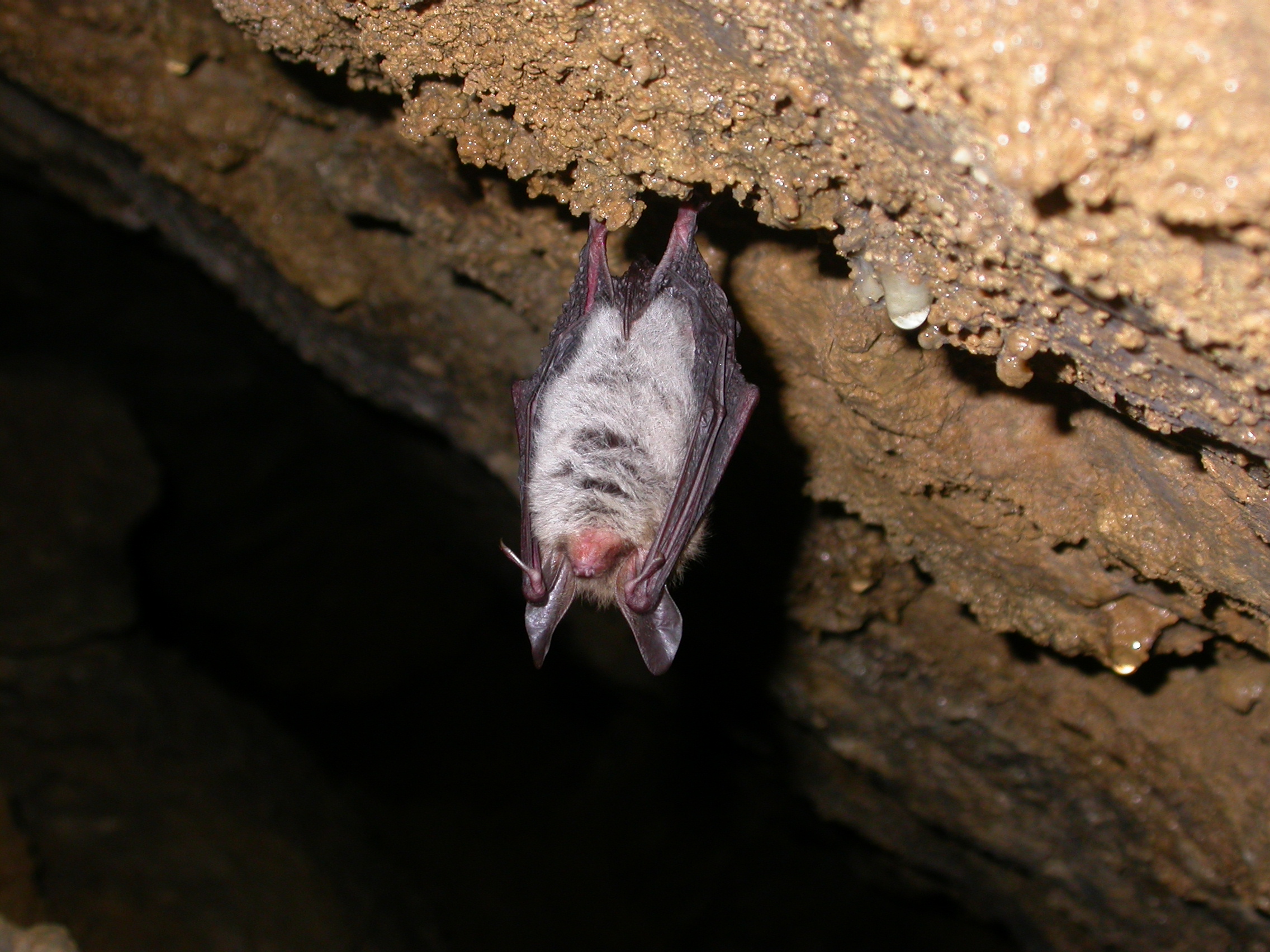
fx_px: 3155
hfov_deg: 22.8
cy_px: 476
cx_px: 635
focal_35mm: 86
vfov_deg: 17.2
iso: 100
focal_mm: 17.8
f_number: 4.7
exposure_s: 1/60.3
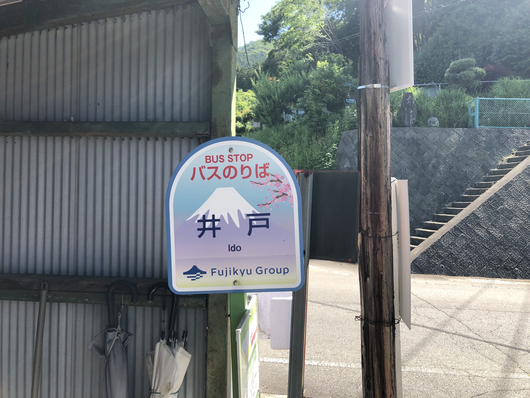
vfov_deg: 49.7
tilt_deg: -0.6
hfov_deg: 63.4
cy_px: 199
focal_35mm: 28
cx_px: 265
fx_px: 429
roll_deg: -0.6
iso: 20
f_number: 1.8
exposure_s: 1/432
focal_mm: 3.99
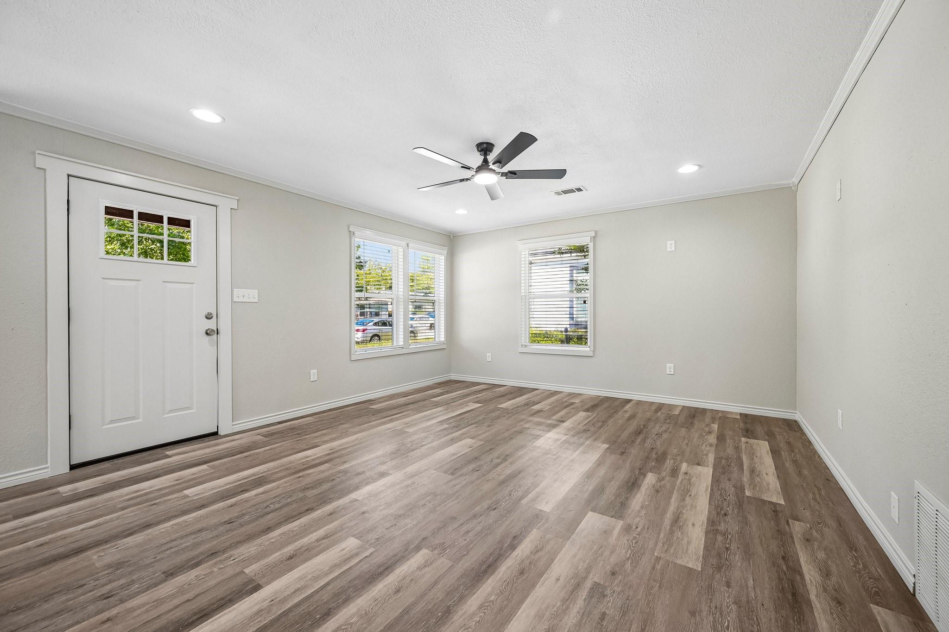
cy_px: 316
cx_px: 474
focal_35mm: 14
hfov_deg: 104.3
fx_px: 369
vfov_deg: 81.2
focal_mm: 14
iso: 250
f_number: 9
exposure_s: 1/20
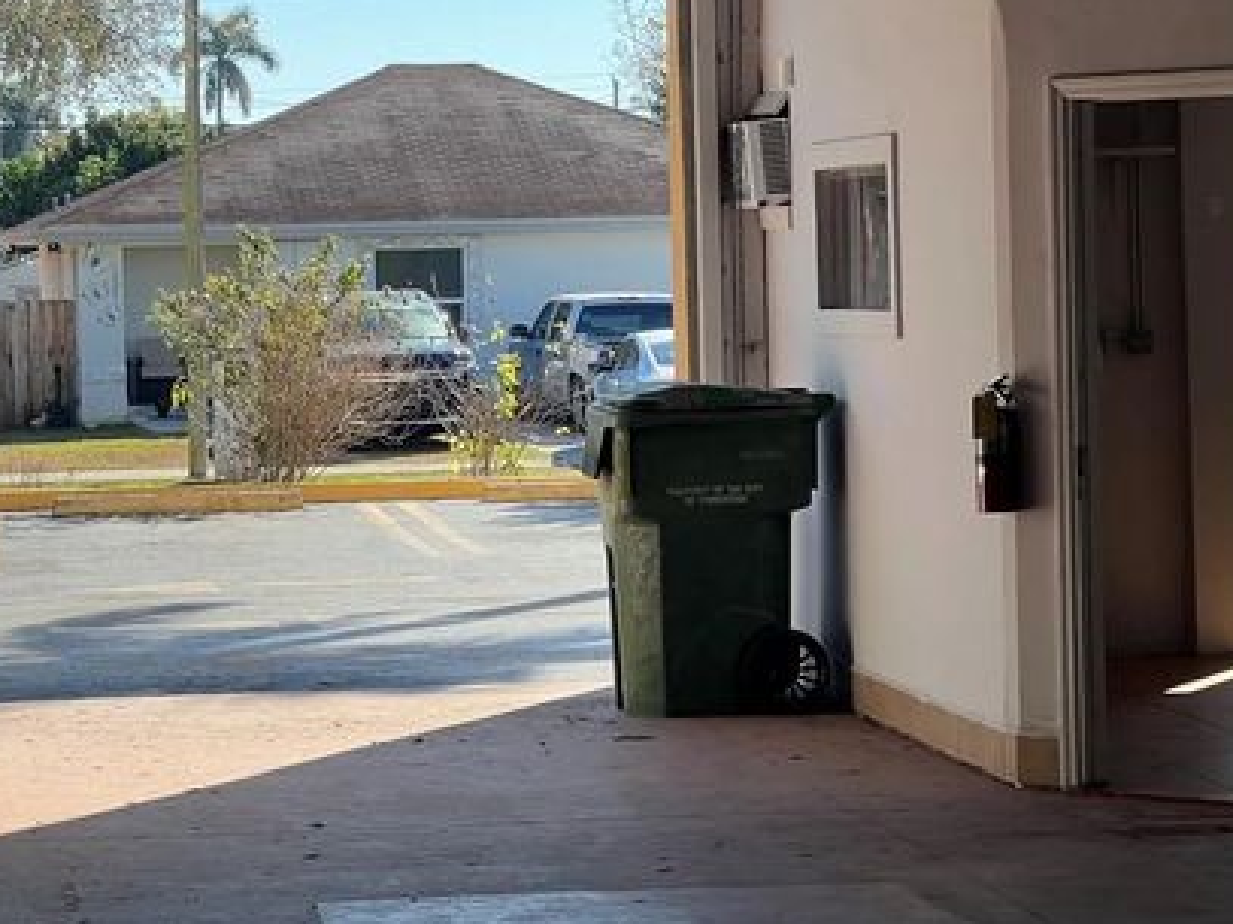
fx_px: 4309
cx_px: 497
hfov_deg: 16.3
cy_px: 282
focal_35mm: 121
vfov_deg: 12.2
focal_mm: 9
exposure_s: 1/327
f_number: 2.8
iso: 32
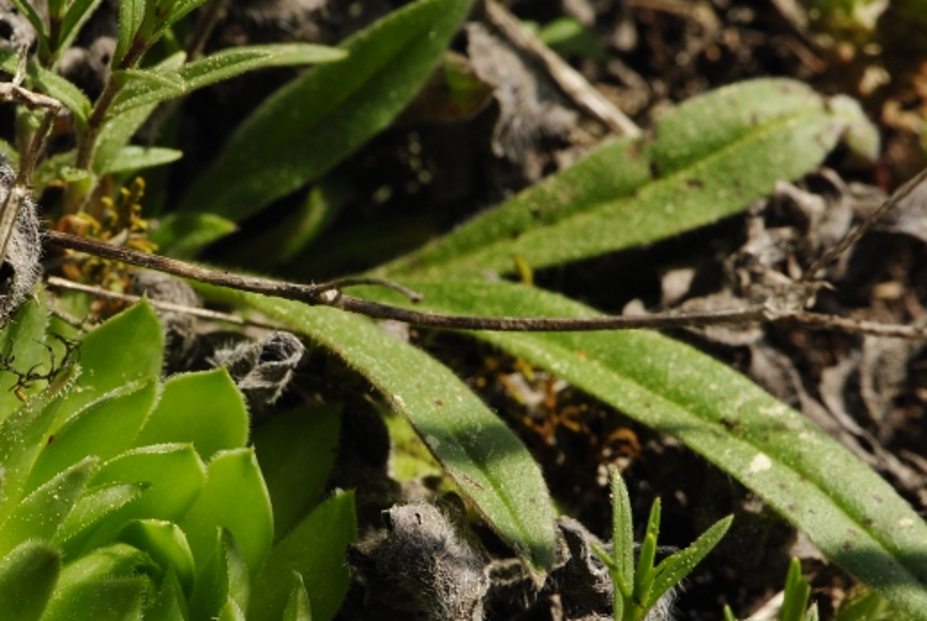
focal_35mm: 197
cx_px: 370
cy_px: 460
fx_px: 5074
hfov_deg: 10.4
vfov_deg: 7.0
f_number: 13
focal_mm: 85
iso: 200
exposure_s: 1/200
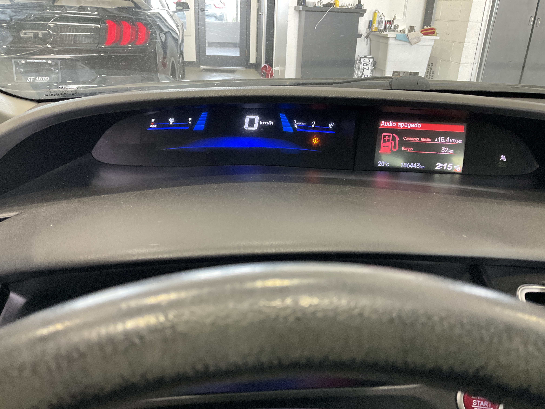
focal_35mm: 29
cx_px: 272
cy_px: 204
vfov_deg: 48.2
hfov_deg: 61.7
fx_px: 457
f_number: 1.8
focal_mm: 3
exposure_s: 1/50
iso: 160
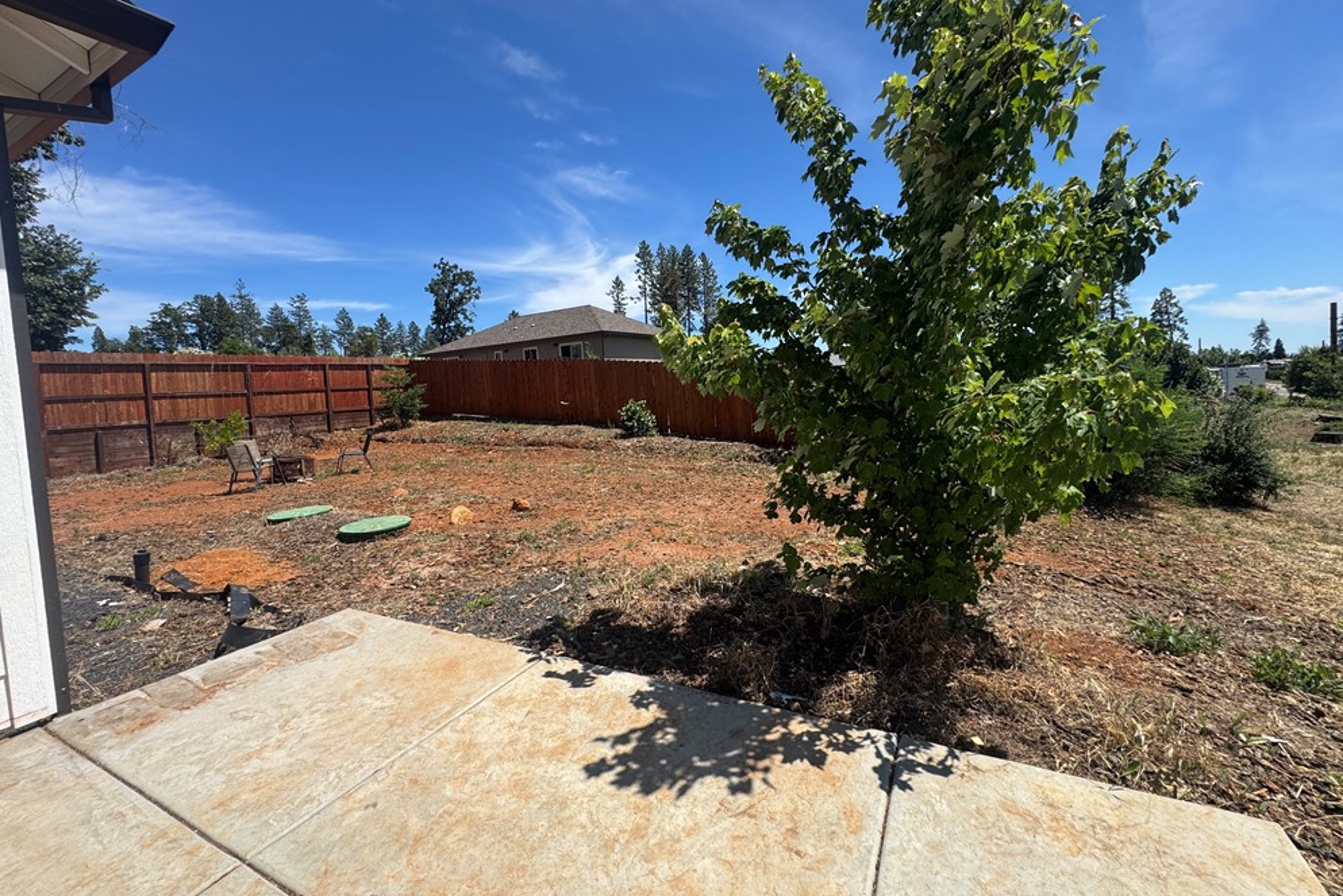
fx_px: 560
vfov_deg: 77.2
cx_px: 676
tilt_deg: -3.1
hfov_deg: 100.4
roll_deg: +4.2
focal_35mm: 15
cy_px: 414
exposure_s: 1/1449
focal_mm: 2.22
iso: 50
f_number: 2.2
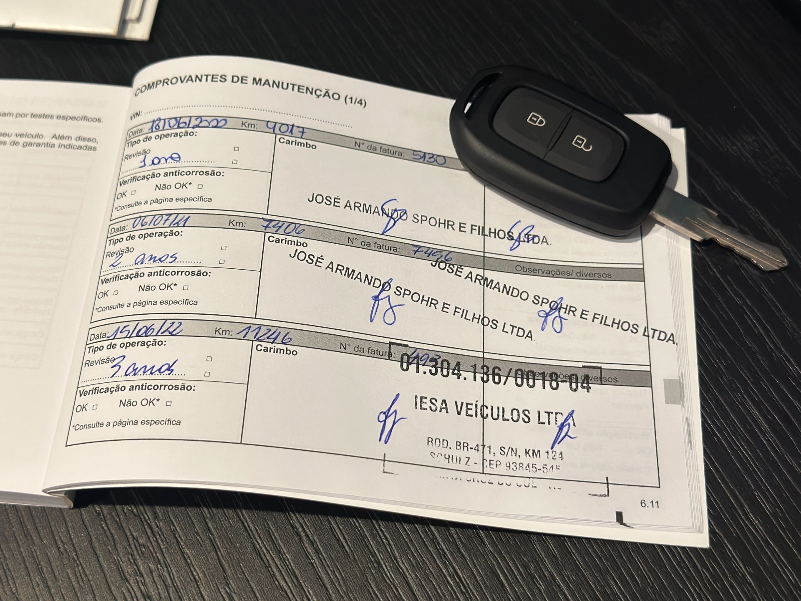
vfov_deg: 30.3
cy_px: 300
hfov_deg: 39.7
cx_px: 400
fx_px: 1111
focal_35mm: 48
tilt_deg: -61.1
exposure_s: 1/60
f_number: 1.78
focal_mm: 6.86
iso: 200
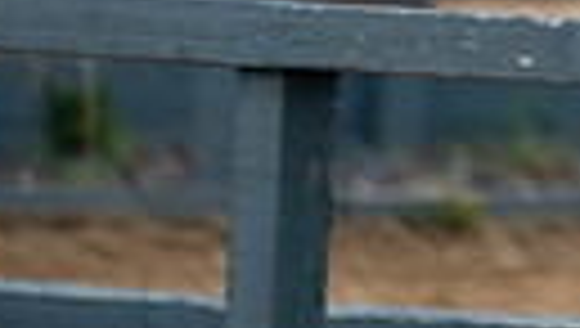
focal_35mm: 1884
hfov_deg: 1.1
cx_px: 1236
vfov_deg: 0.6
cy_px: -532
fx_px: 29017
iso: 200
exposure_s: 1/500
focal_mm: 400
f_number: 5.6
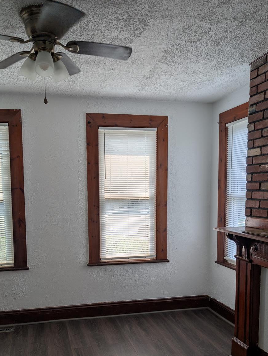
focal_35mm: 32
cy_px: 221
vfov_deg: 56.1
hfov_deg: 44.1
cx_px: 114
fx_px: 329
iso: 22
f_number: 1.68
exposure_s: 1/404
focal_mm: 6.9
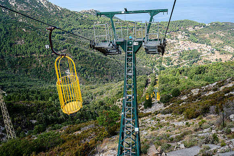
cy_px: 78
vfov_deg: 37.9
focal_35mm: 35
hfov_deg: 54.4
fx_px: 228
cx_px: 117
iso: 250
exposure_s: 1/400
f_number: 7.1
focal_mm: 35
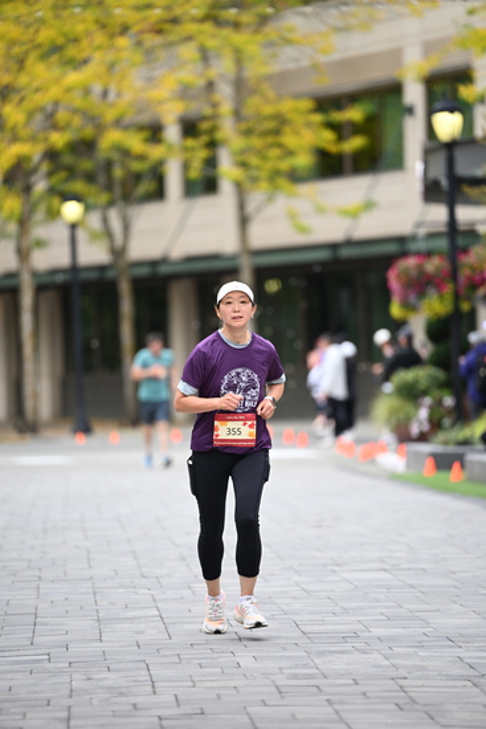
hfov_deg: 6.9
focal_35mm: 200
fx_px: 4047
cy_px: 364
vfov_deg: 10.3
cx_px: 243
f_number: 2.8
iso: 640
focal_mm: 200
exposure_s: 1/2000
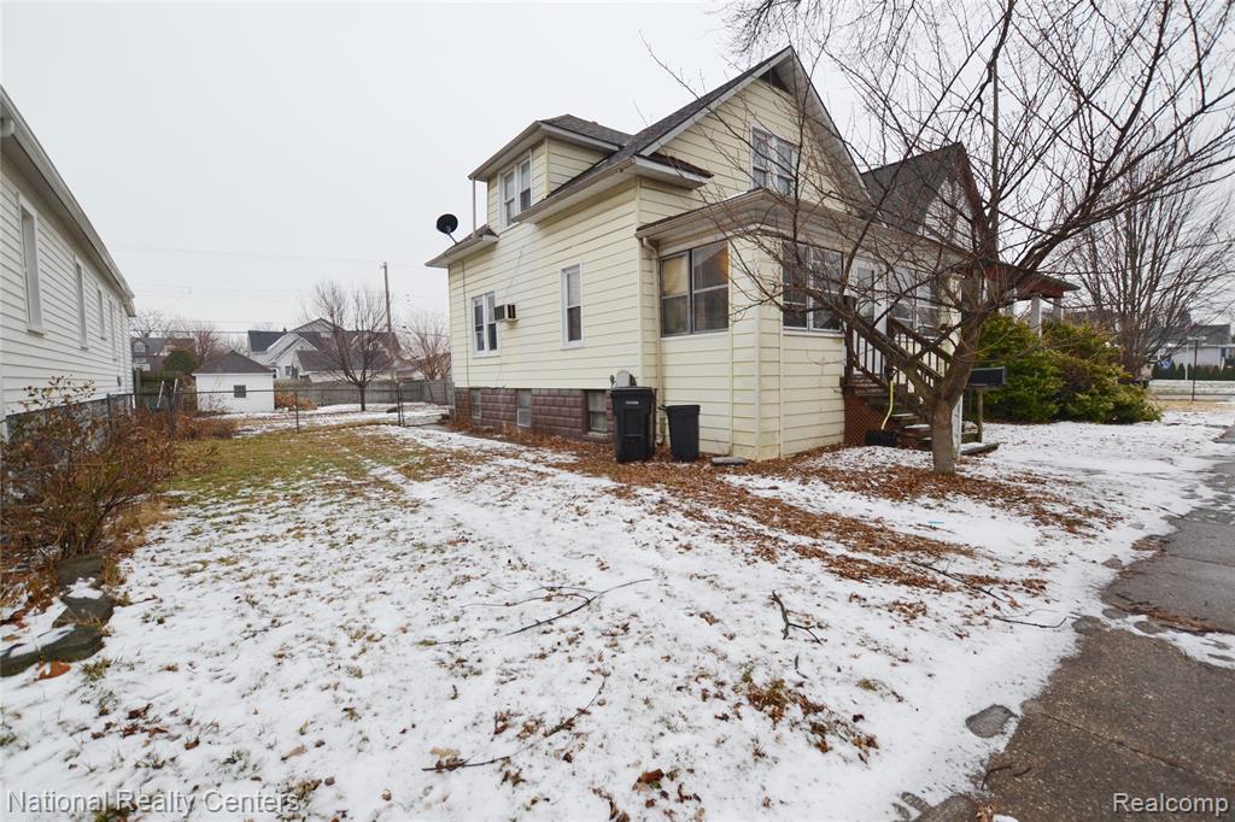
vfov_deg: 77.3
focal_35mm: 15
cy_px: 411
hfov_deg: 100.4
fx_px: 514
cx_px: 618
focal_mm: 10
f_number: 5
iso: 400
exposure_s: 1/100
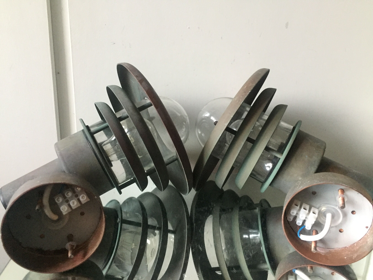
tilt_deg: -17.6
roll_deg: -2.8
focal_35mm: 29
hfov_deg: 61.7
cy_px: 140
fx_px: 312
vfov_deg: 48.2
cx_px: 186
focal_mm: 4.15
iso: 320
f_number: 2.2
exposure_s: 1/17
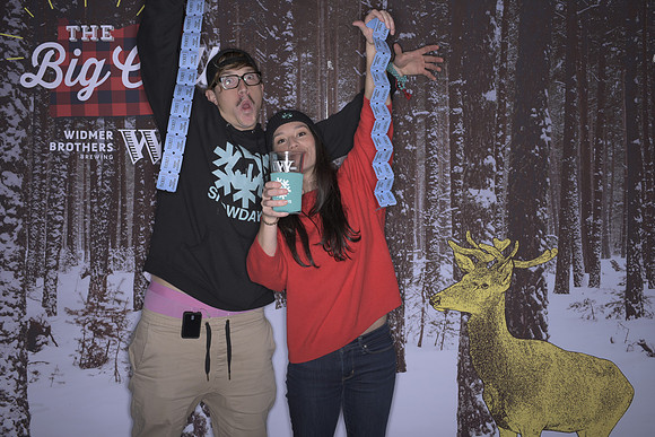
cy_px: 218
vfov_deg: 37.9
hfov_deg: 54.4
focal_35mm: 35
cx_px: 328
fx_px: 637
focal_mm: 35
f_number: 11
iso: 64
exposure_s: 1/250
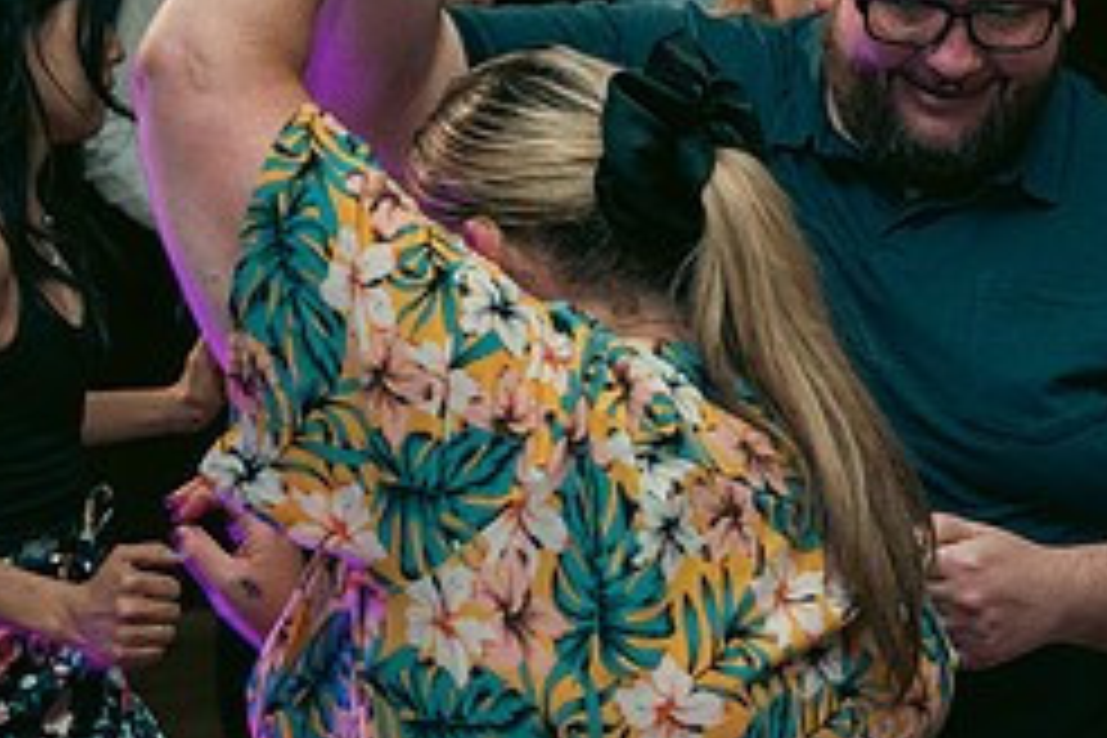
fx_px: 3044
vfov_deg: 13.8
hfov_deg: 20.3
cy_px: 277
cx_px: 914
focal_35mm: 99
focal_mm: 42
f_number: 3.5
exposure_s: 1/160
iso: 2500
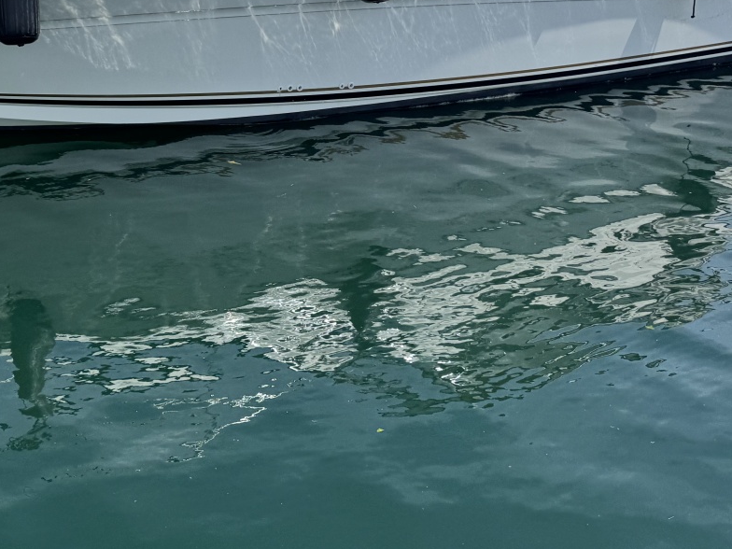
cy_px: -7
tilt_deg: -8.2
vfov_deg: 27.8
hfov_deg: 37.7
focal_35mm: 49
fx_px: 1036
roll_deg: +0.8
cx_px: 161
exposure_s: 1/6410
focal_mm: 6.76
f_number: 1.78
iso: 80
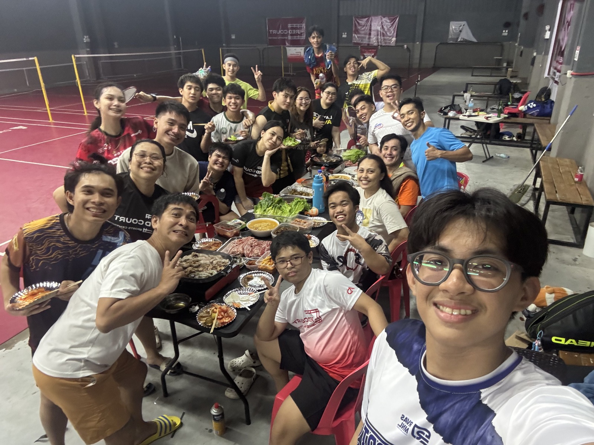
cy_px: 222
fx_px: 395
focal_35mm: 23
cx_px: 297
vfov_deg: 58.9
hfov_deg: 73.9
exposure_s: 1/30
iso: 500
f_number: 1.9
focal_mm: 2.69
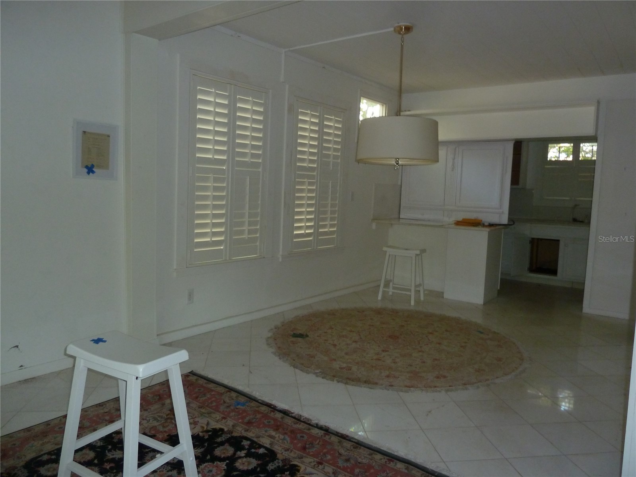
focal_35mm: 25
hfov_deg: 69.4
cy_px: 238
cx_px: 318
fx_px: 459
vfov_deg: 54.9
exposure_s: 1/30
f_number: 3.3
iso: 200
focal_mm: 4.1
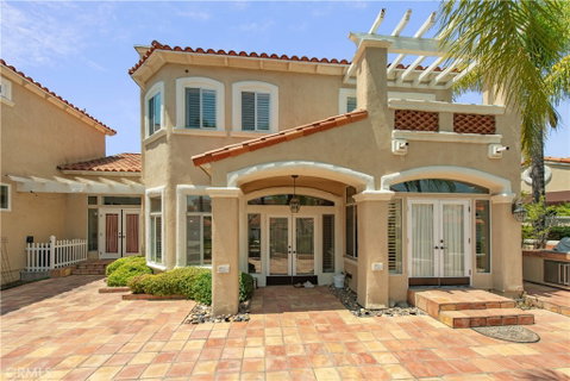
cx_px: 285
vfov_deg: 81.3
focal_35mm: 14
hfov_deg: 104.2
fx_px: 222
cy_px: 190
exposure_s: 1/400
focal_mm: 14
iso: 200
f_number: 10
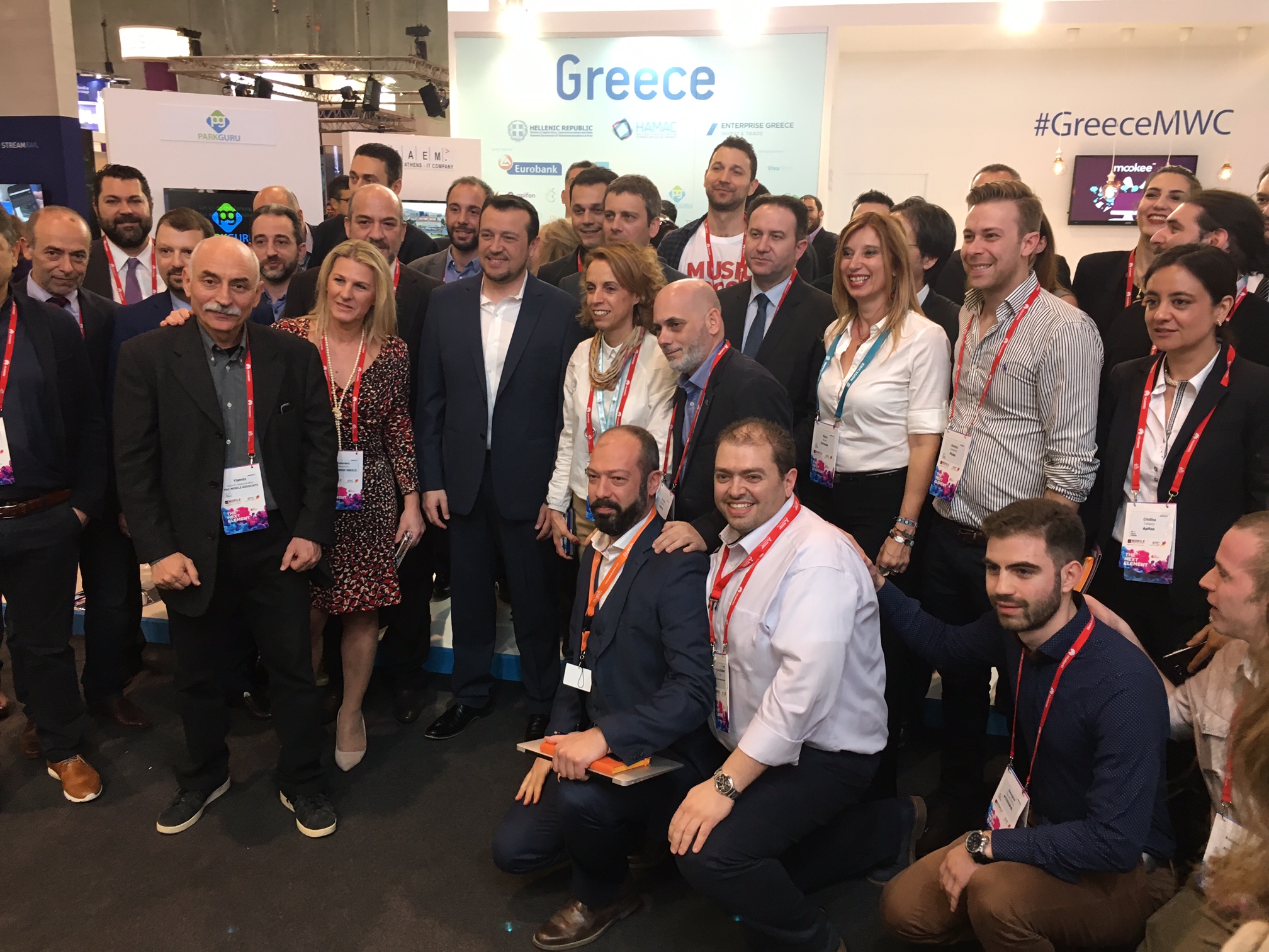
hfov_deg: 61.7
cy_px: 476
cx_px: 634
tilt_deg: -15.3
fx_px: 1063
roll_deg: -1.0
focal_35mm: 29
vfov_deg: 48.2
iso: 100
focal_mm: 4.15
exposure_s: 1/33
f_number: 2.2
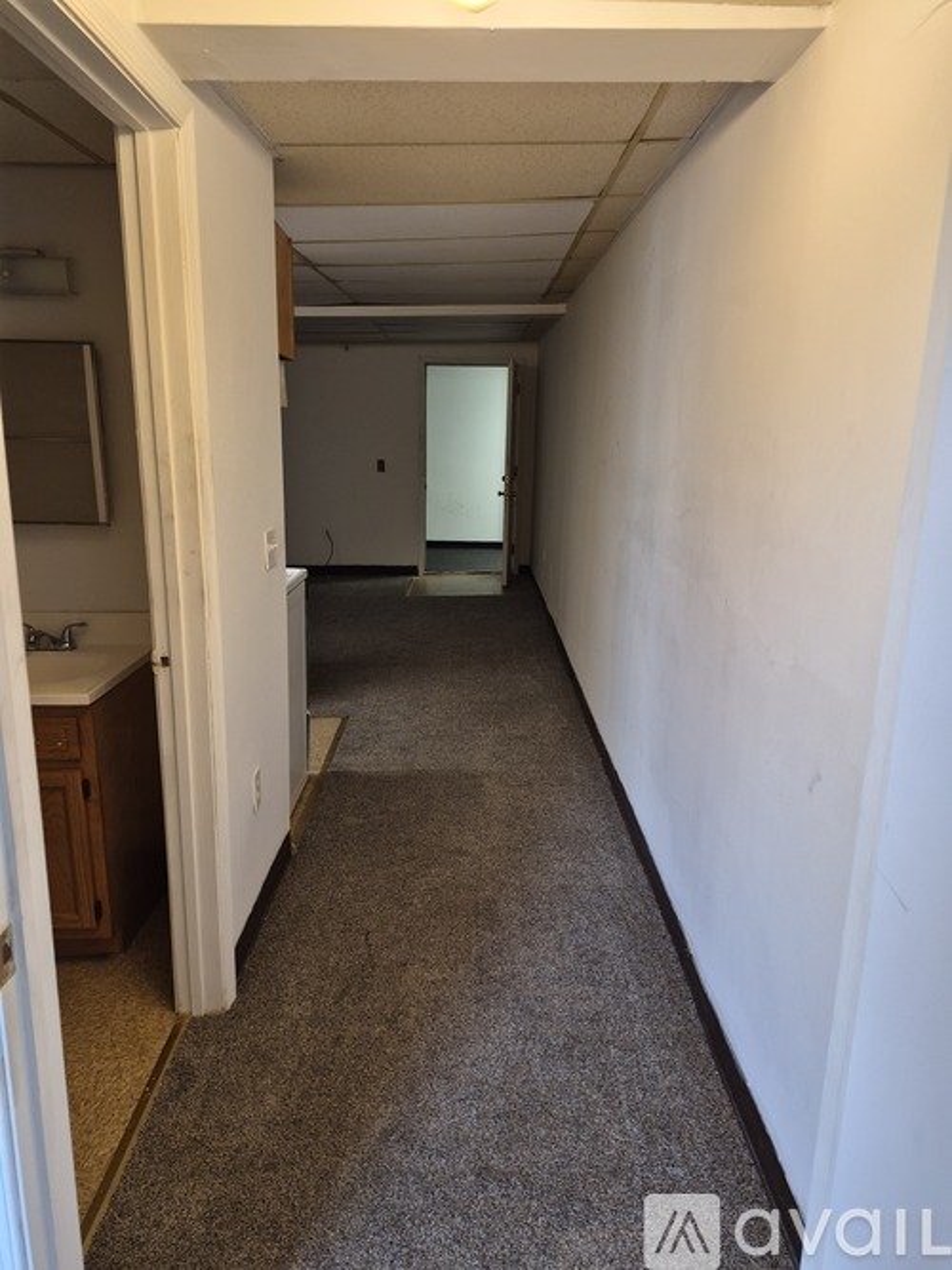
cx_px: 476
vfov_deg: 73.9
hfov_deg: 58.9
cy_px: 635
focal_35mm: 23
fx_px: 844
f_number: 1.8
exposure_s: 1/120
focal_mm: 5.4
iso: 320
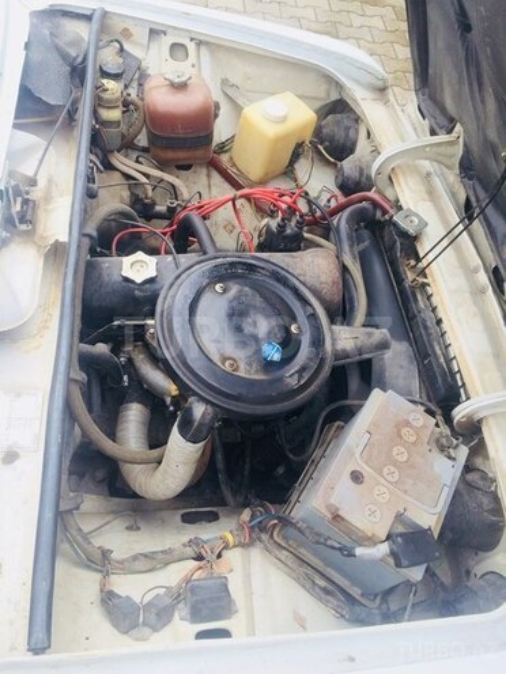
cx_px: 253
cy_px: 337
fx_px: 565
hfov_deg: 48.2
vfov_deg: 61.7
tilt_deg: -53.7
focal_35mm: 29
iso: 32
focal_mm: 4.15
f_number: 2.2
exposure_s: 1/223
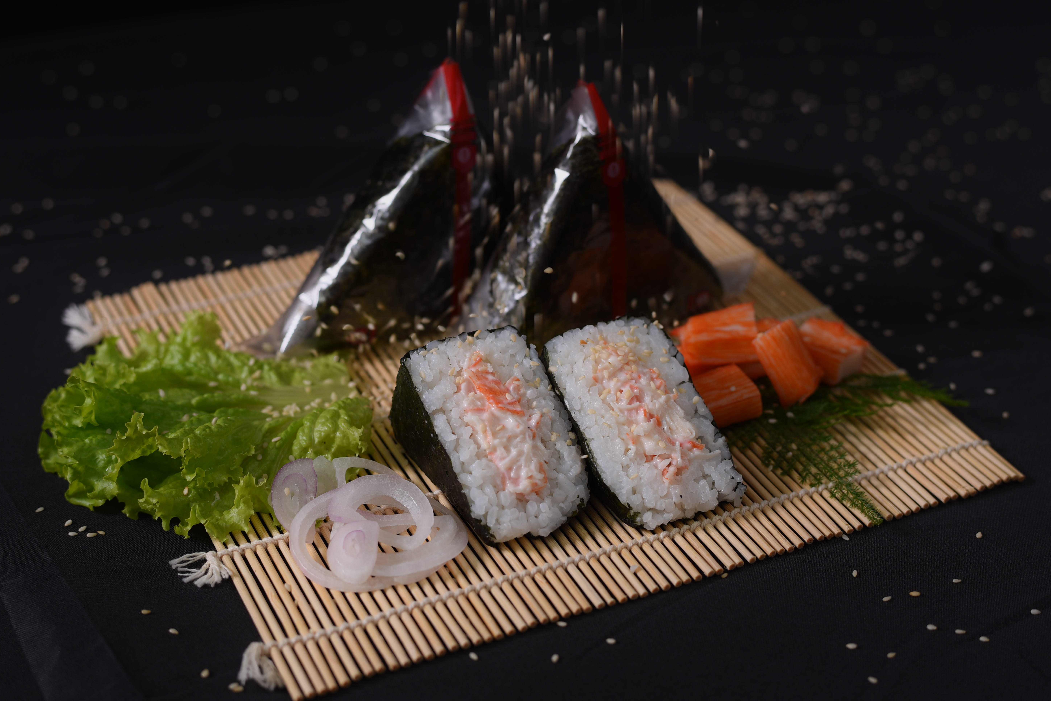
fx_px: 1752
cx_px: 518
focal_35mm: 60
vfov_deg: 22.6
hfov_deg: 33.4
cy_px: 345
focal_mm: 58
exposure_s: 1/160
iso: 125
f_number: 5
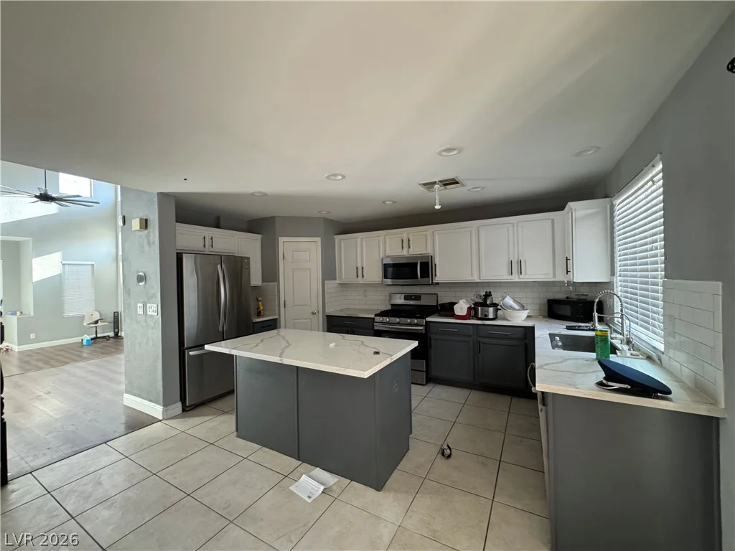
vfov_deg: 85.7
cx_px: 368
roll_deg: +2.4
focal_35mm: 14
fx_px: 297
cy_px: 276
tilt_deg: +0.9
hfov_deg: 102.1
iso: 320
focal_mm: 2.22
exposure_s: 1/60
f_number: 2.2
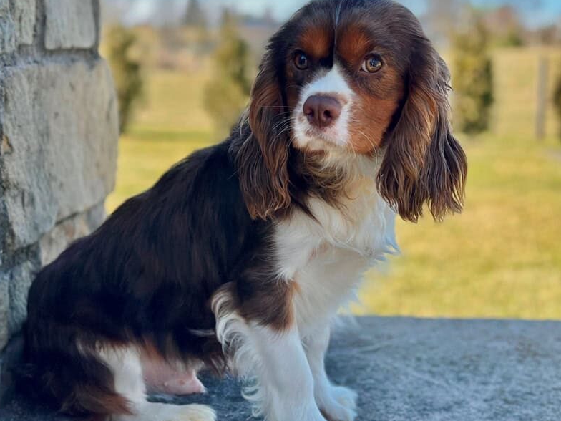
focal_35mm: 49
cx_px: 278
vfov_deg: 29.7
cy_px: 211
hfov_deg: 38.9
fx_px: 794
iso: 80
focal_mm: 6.9
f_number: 1.8
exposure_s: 1/2252
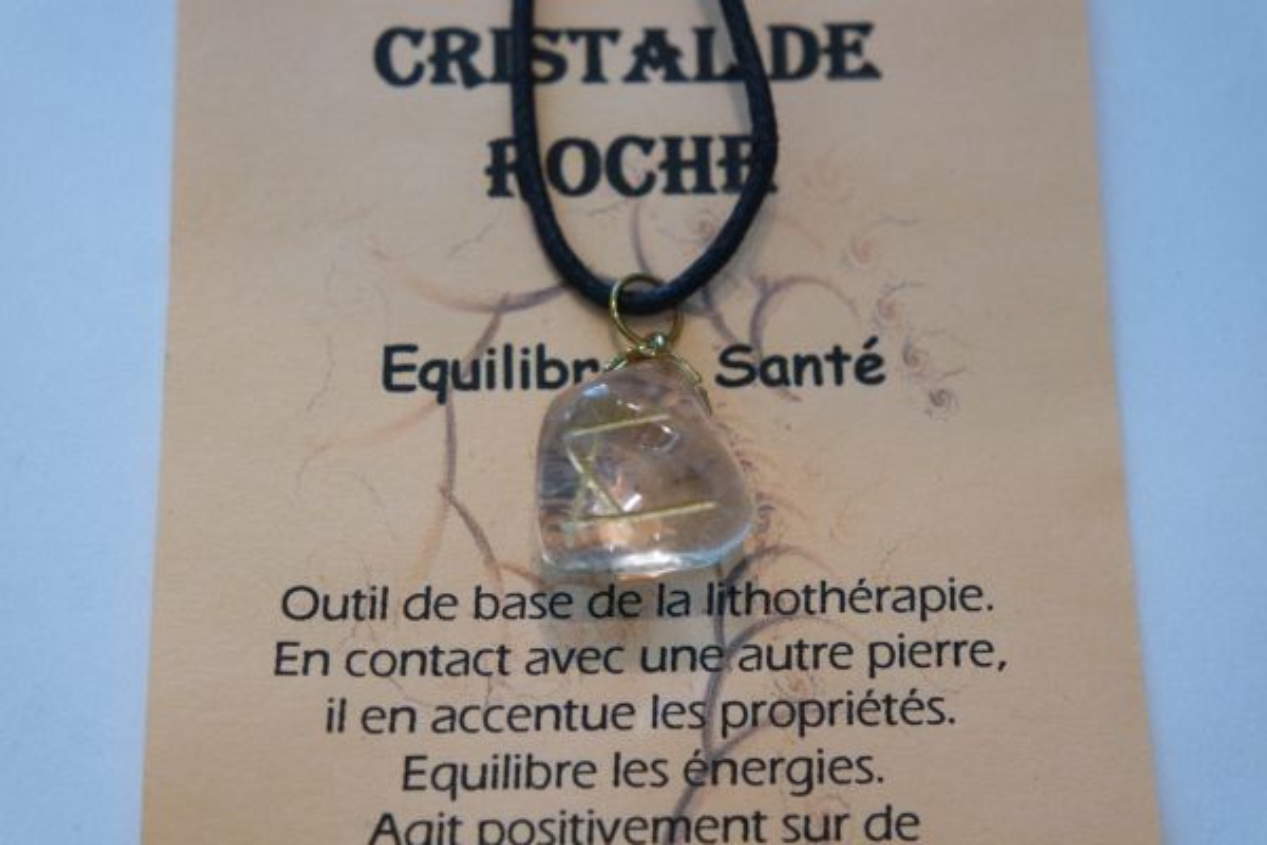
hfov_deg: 27.7
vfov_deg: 18.7
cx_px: 634
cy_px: 422
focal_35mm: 73
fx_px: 2569
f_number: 5.6
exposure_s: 1/80
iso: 1600
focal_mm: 48
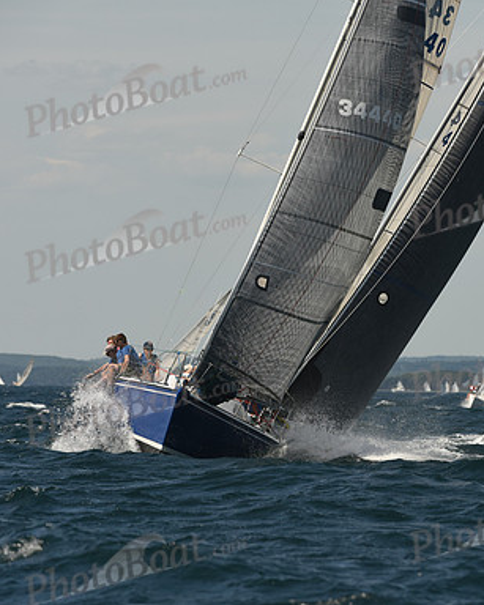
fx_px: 7613
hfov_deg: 3.6
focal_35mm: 425
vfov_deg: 4.6
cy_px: 302
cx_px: 329
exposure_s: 1/1000
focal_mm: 300
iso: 250
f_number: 6.3
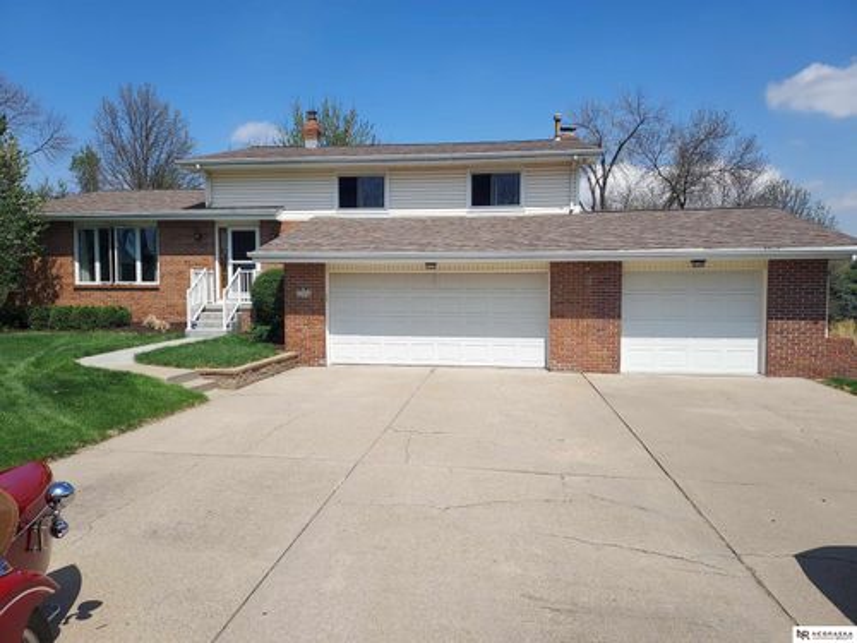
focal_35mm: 24
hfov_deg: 71.6
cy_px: 322
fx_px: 594
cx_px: 428
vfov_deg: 56.8
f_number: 1.8
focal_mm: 4.6
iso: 40
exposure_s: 1/1500
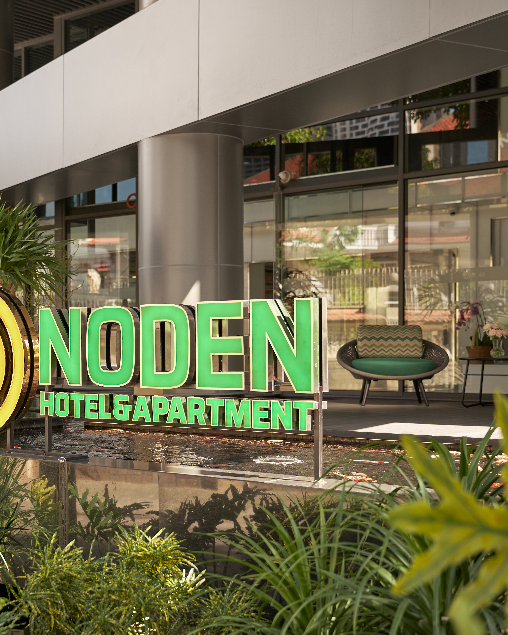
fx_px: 996
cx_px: 87
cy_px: 314
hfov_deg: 27.9
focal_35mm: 53
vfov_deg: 35.4
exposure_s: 1/320
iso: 160
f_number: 2.8
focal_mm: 37
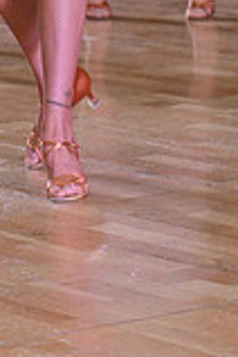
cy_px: -238
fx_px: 3332
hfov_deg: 4.1
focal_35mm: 336
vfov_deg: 6.0
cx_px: -192
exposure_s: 1/320
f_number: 5
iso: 2500
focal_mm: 92
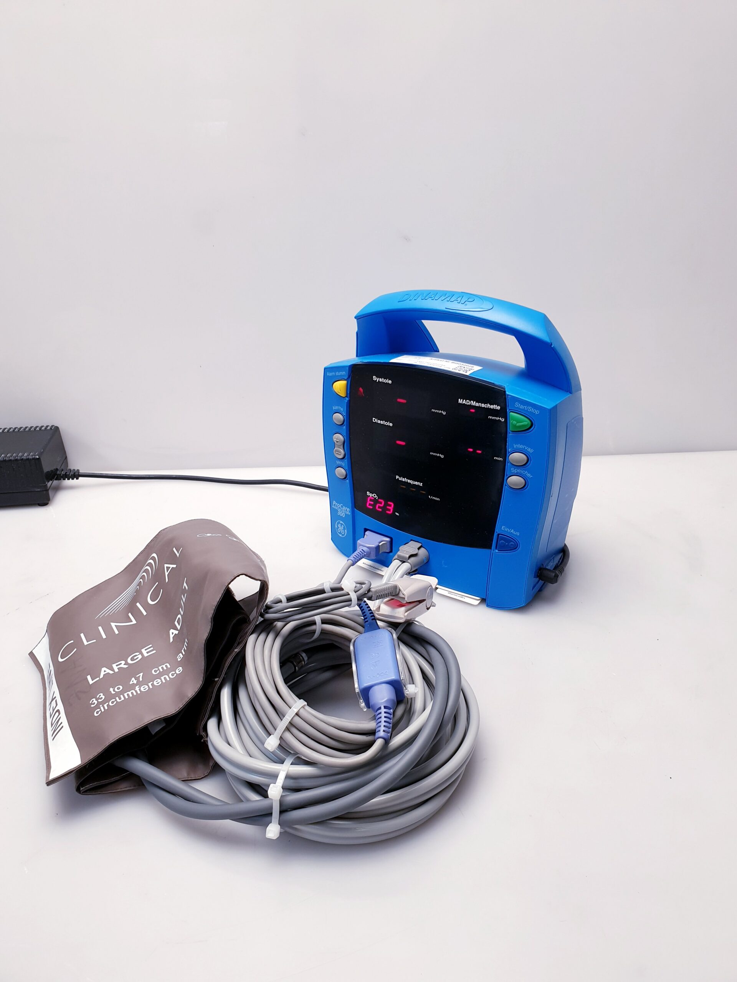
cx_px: 368
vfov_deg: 67.3
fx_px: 738
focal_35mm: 26
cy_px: 491
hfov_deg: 53.1
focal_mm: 4.3
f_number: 2.4
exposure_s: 1/50
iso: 64
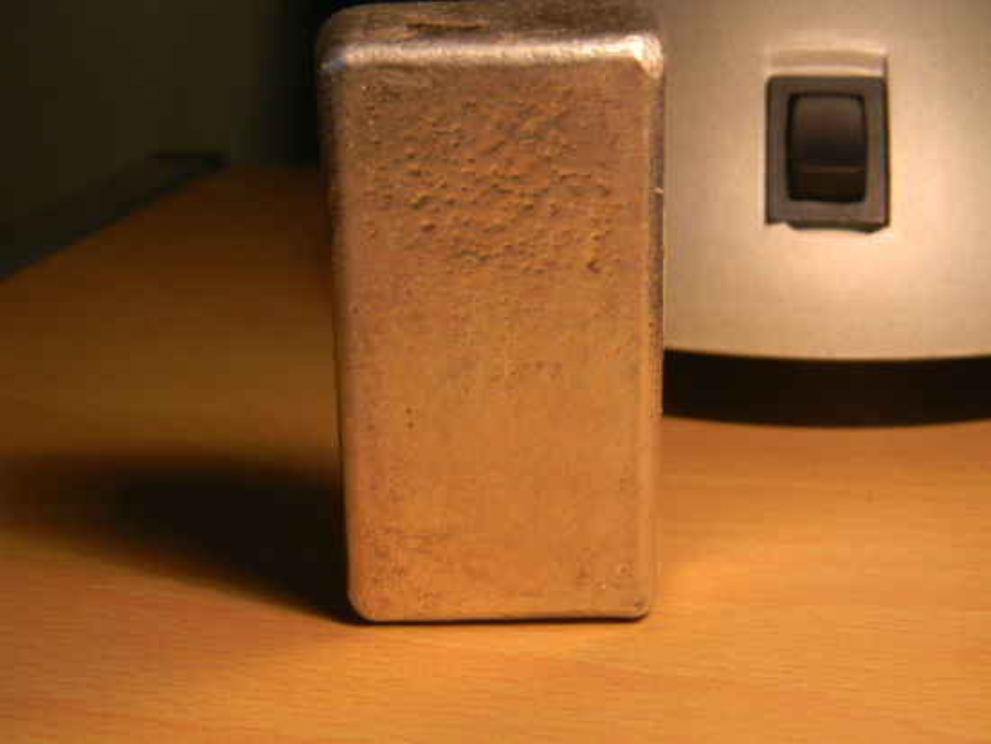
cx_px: 496
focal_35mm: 56
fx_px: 1604
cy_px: 372
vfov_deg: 26.1
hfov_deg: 34.3
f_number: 4.1
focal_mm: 10.1
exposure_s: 1/31.6
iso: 80
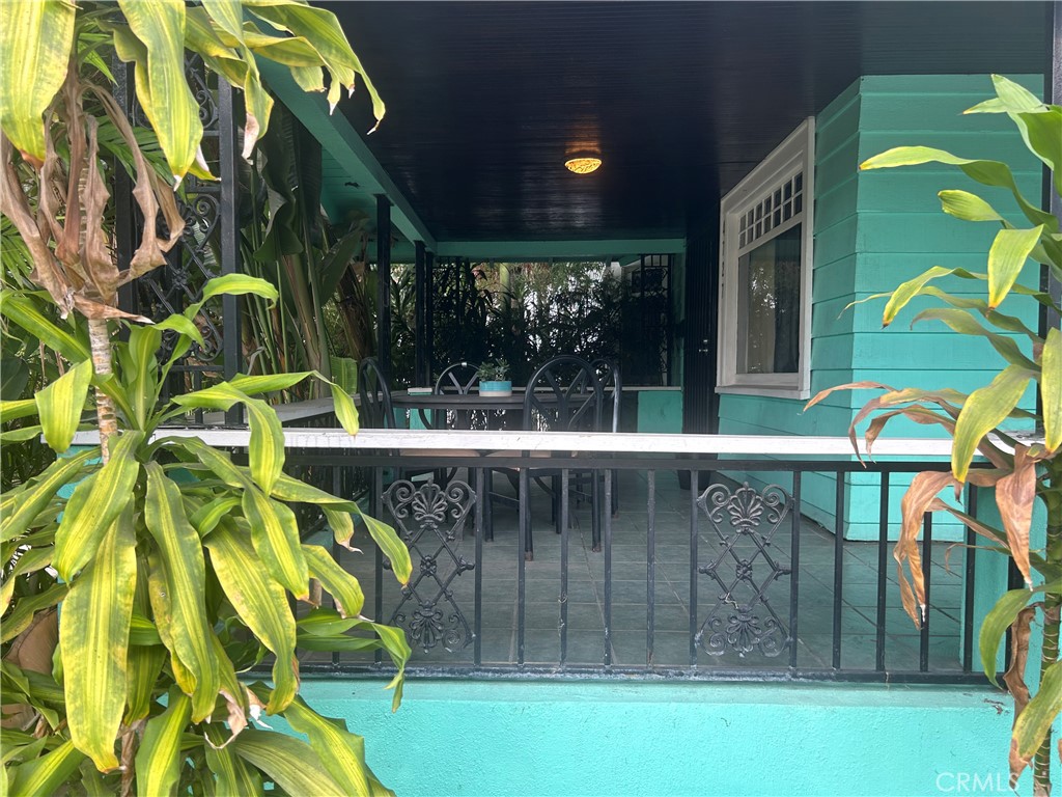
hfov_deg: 67.3
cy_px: 398
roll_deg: +0.1
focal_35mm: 26
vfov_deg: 53.1
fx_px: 798
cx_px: 531
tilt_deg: -2.2
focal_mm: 5.7
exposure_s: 1/242
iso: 40
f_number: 1.5
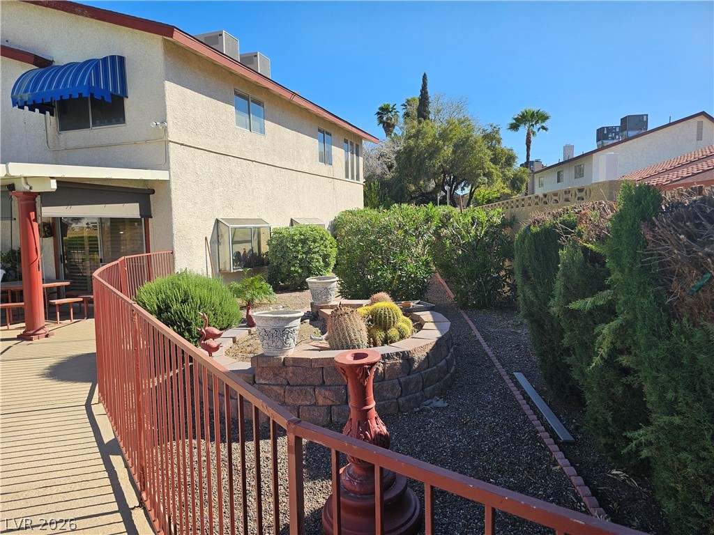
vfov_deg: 58.9
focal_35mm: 23
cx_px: 357
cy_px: 268
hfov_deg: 73.9
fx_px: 474
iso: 10
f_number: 1.7
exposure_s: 1/662
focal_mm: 6.3
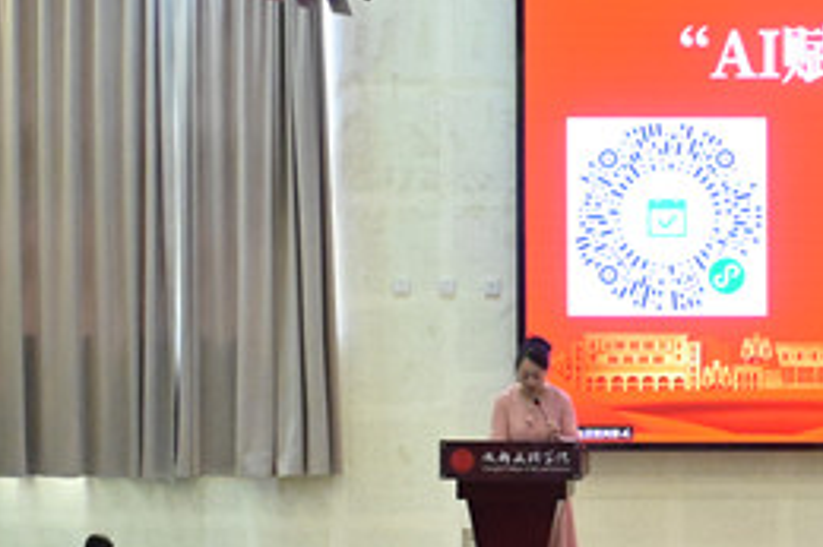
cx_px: 1032
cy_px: 258
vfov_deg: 8.7
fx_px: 3587
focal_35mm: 157
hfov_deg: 12.7
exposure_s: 1/160
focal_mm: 34
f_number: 5
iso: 4000
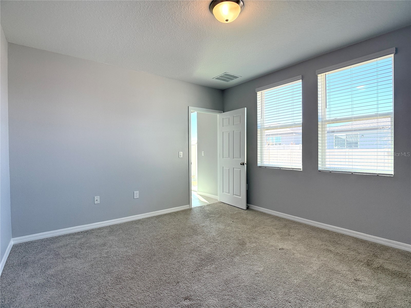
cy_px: 154
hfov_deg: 71.6
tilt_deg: -0.6
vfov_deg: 56.8
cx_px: 206
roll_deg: +0.2
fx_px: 285
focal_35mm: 24
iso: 100
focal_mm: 6.76
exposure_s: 1/297
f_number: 1.78
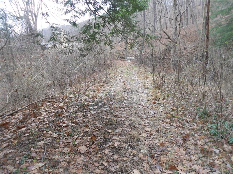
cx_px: 116
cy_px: 87
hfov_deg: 61.7
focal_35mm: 29
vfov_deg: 48.2
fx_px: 195
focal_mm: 5.1
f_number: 3.4
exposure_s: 1/30
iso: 100
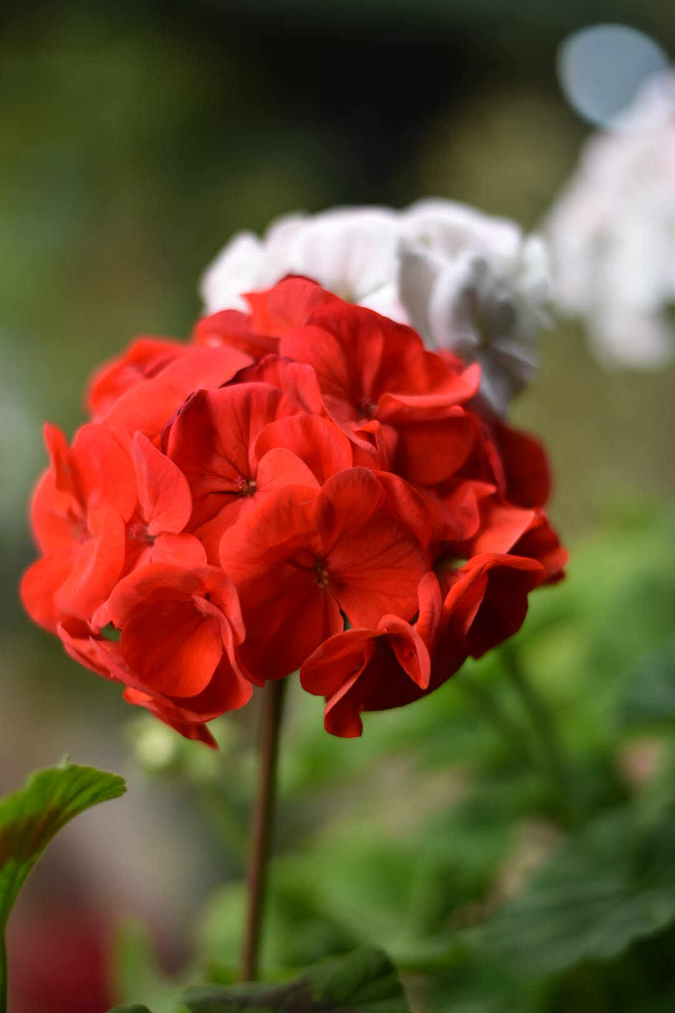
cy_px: 506
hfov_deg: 18.2
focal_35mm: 75
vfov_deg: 27.0
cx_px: 338
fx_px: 2109
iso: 100
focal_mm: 50
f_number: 1.8
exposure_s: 1/1000
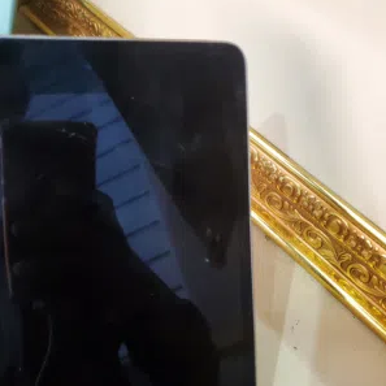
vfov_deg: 52.3
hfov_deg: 52.5
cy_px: 226
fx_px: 391
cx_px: 194
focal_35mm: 31
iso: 400
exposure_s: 1/40
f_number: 1.5
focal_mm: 4.3
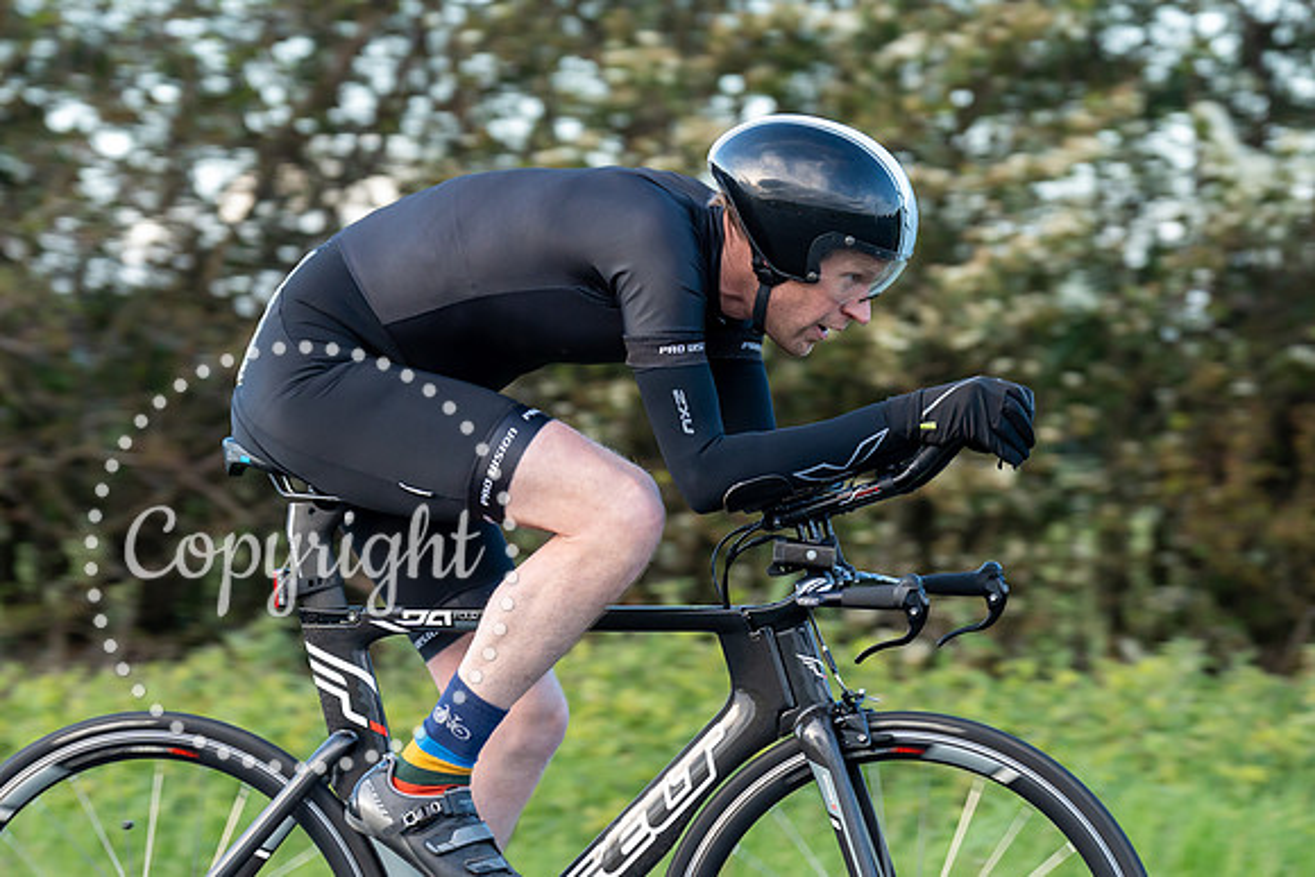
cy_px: 482
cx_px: 622
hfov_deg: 10.4
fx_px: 7199
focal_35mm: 197
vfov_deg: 7.0
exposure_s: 1/640
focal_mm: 122
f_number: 3.2
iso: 800
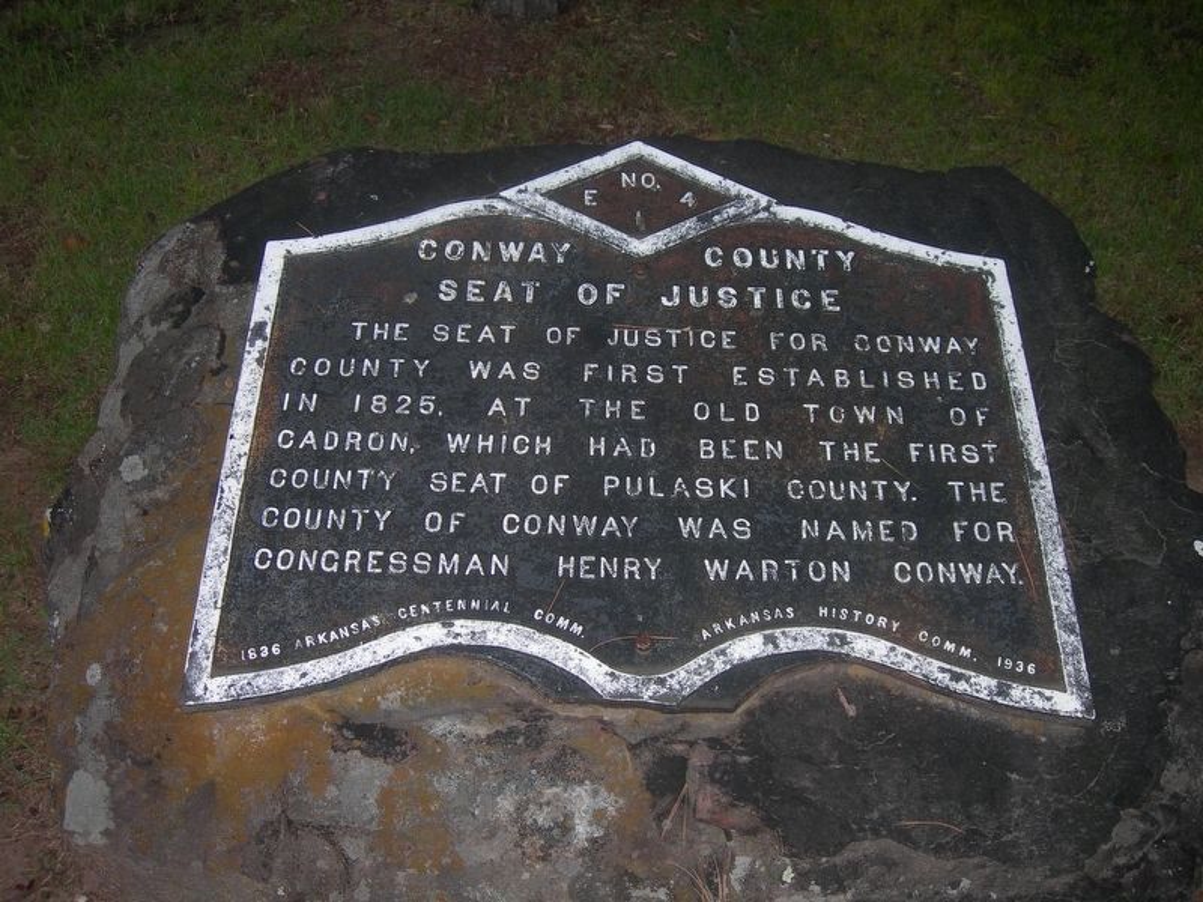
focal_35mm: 38
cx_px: 602
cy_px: 451
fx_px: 1321
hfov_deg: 49.0
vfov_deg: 37.7
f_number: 2.8
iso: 50
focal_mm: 7.8
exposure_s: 1/60.1
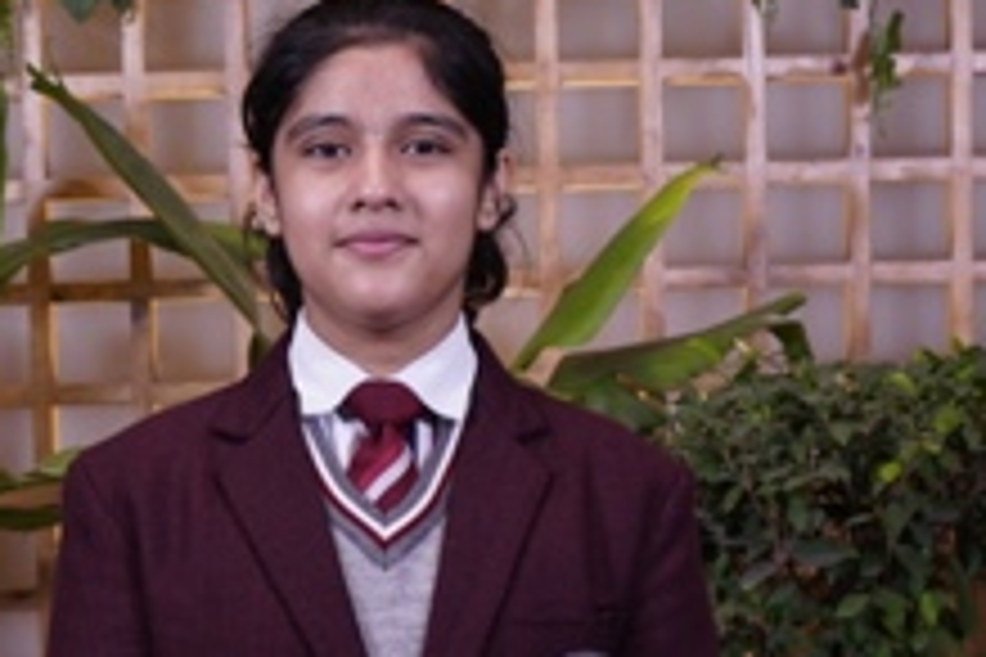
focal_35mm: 94
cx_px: 383
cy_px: 542
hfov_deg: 21.6
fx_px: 2574
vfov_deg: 14.5
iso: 500
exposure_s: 1/125
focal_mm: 31
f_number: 5
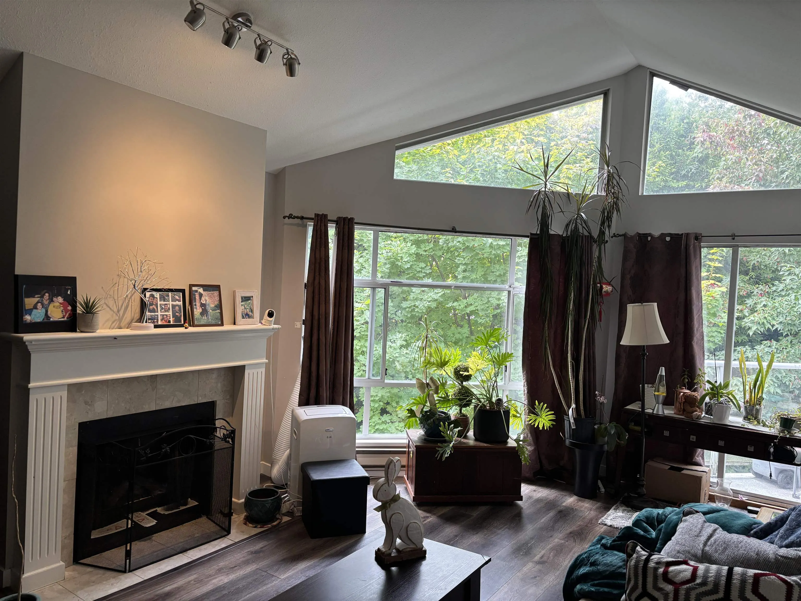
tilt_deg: -1.3
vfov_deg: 53.1
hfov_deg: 67.3
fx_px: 602
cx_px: 400
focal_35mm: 26
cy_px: 300
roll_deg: -3.3
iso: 125
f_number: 1.6
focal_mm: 5.96
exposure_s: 1/120
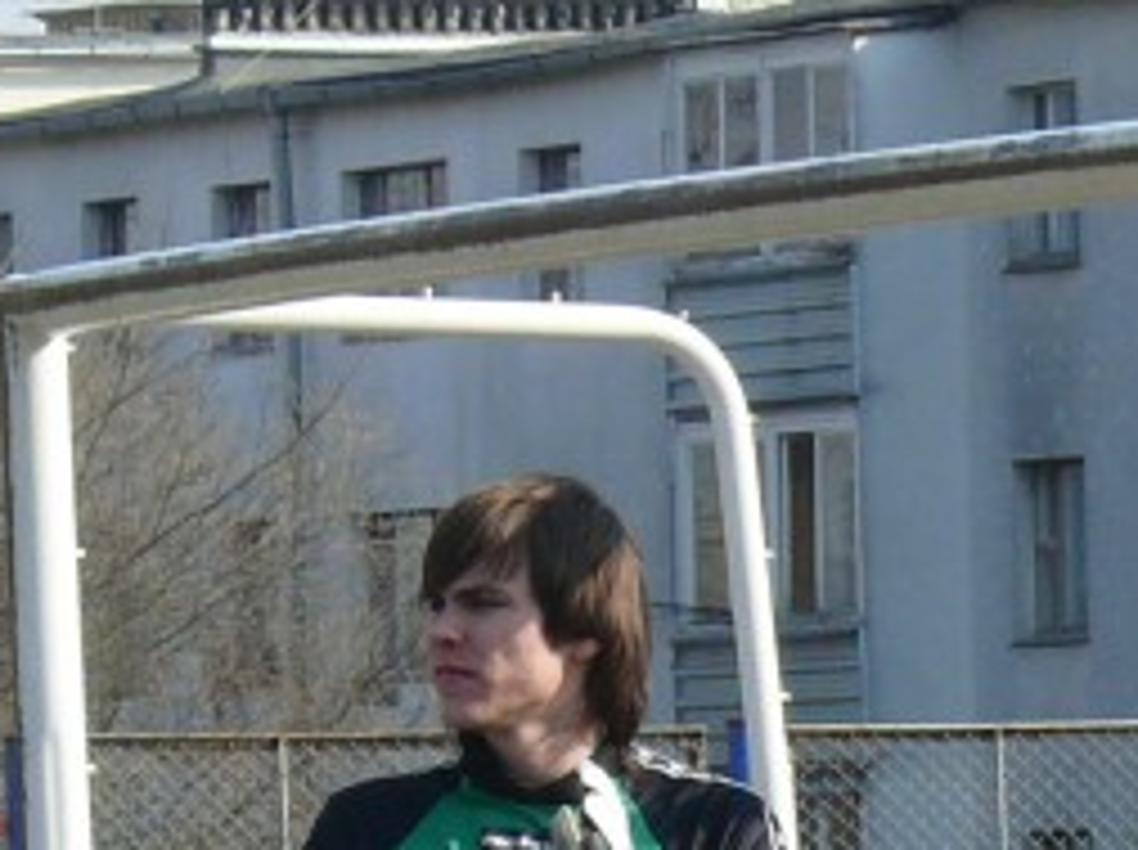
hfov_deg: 3.9
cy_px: 1059
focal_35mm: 507
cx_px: 427
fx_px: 16644
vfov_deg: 2.9
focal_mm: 21.7
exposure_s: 1/320
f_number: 5.6
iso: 100
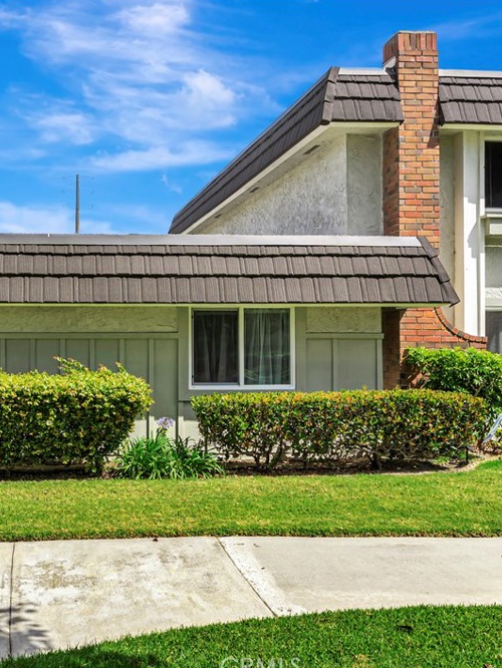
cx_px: 77
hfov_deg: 39.6
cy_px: 339
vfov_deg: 53.9
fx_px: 657
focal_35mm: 34
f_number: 5.6
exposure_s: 1/500
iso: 100
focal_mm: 15.6
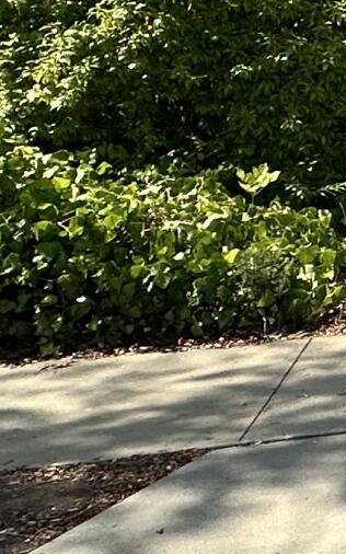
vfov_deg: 22.4
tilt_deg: +1.3
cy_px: -33
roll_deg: -0.9
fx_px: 1328
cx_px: 1047
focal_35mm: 88
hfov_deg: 10.4
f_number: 2.2
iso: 40
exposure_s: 1/2020
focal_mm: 2.22
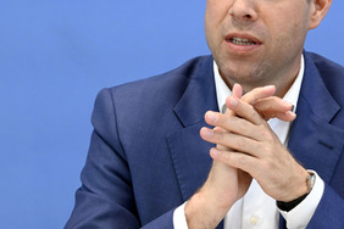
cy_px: 55
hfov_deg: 11.7
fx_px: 1682
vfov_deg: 7.8
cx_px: 256
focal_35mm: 176
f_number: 5.6
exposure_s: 1/800
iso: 5000
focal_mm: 110
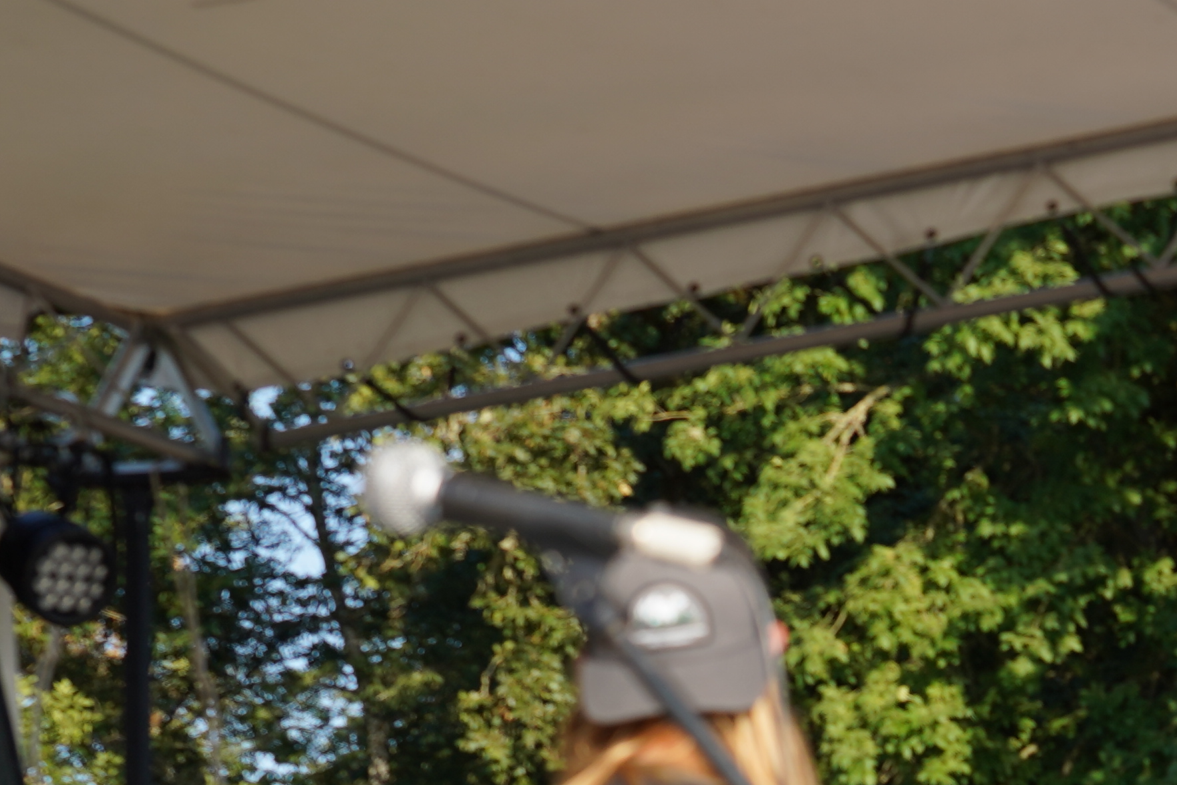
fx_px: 4675
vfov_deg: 9.4
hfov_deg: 14.1
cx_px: 1190
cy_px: 1058
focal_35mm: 143
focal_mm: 42
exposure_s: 1/250
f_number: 5
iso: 100
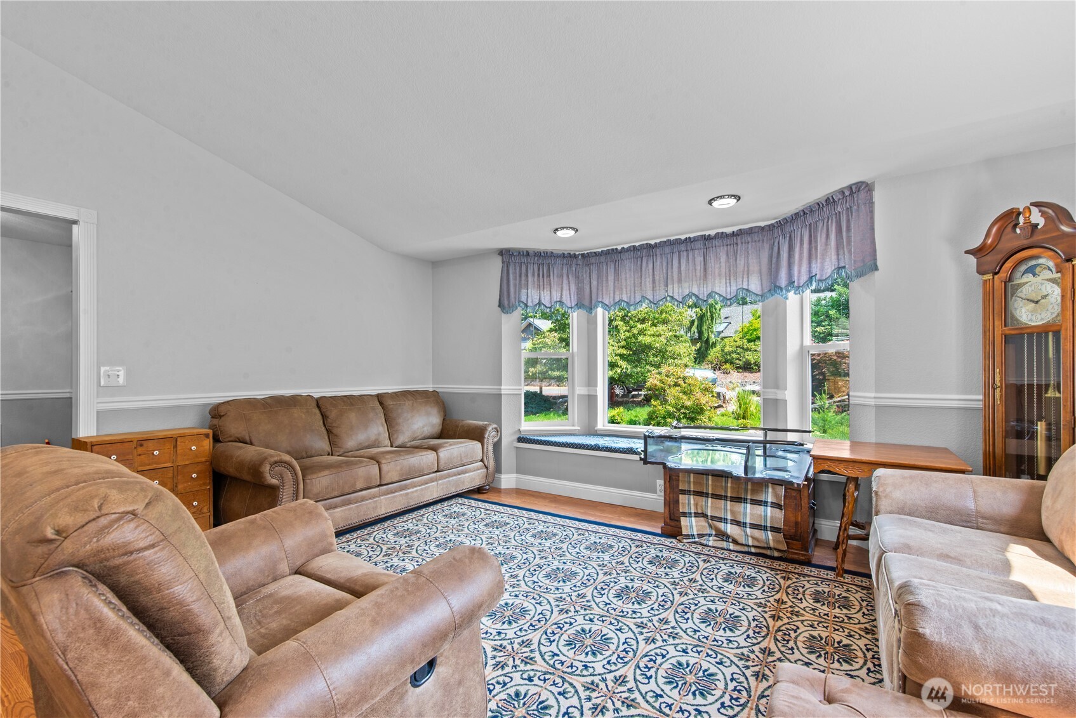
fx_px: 448
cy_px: 359
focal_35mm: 15
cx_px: 538
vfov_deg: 77.4
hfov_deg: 100.4
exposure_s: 1/4
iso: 200
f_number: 11
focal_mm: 15
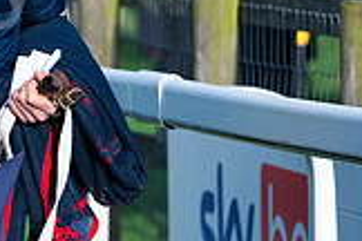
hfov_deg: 3.9
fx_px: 5339
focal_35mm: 531
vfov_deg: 2.6
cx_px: -195
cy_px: -132
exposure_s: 1/4000
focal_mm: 135
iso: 500
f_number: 3.5
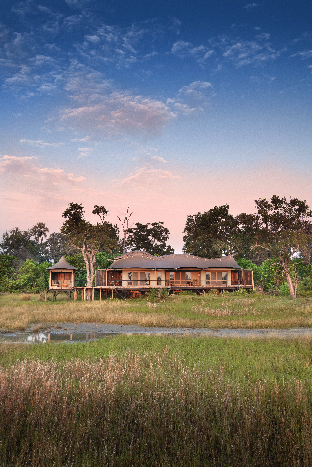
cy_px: 234
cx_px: 156
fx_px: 416
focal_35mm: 32
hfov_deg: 41.1
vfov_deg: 58.7
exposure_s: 1/60
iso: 200
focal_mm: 32
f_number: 8
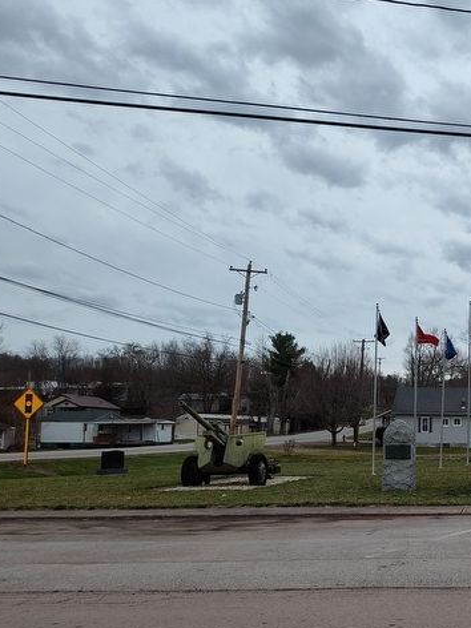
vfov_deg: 47.6
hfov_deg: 32.6
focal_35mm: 39
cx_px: 512
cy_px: 375
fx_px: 708
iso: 100
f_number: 1.8
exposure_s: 1/1208
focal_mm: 5.56
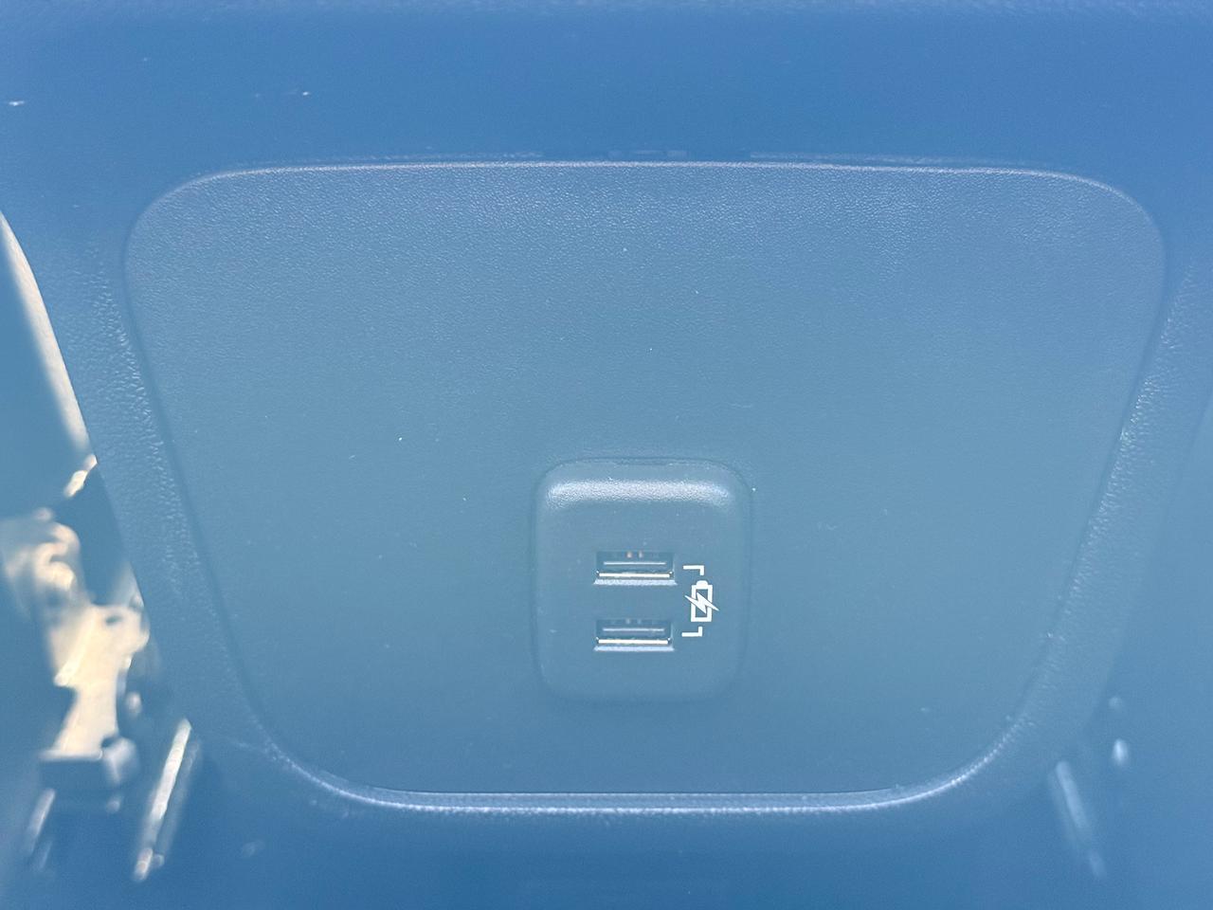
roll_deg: -1.5
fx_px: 1682
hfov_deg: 39.7
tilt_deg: -30.8
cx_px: 606
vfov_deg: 30.3
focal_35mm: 48
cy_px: 455
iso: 640
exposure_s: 1/30
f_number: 1.78
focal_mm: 6.76
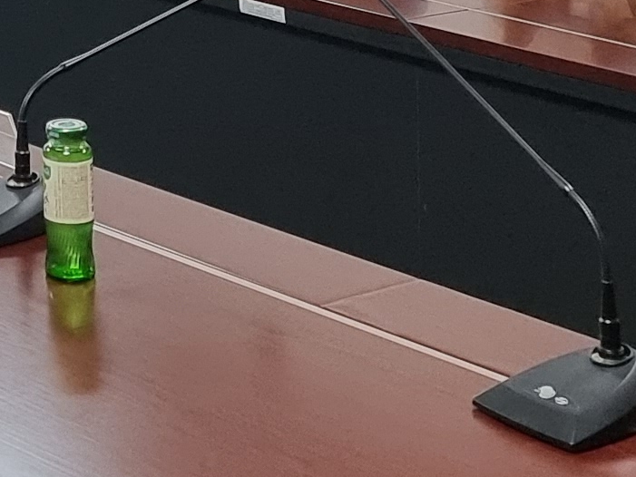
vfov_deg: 9.8
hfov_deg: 13.6
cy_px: -561
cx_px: -319
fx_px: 2518
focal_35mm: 137
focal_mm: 6.7
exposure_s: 1/120
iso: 320
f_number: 1.8
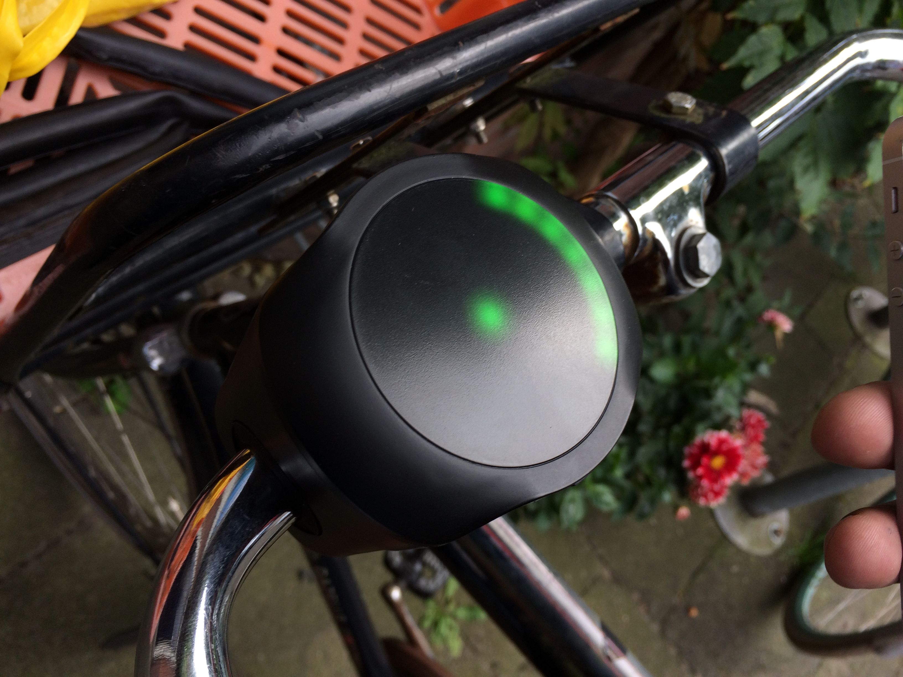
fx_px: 756
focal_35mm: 29
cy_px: 338
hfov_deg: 61.7
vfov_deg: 48.2
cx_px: 452
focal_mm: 4.15
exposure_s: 1/285
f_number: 2.2
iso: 32
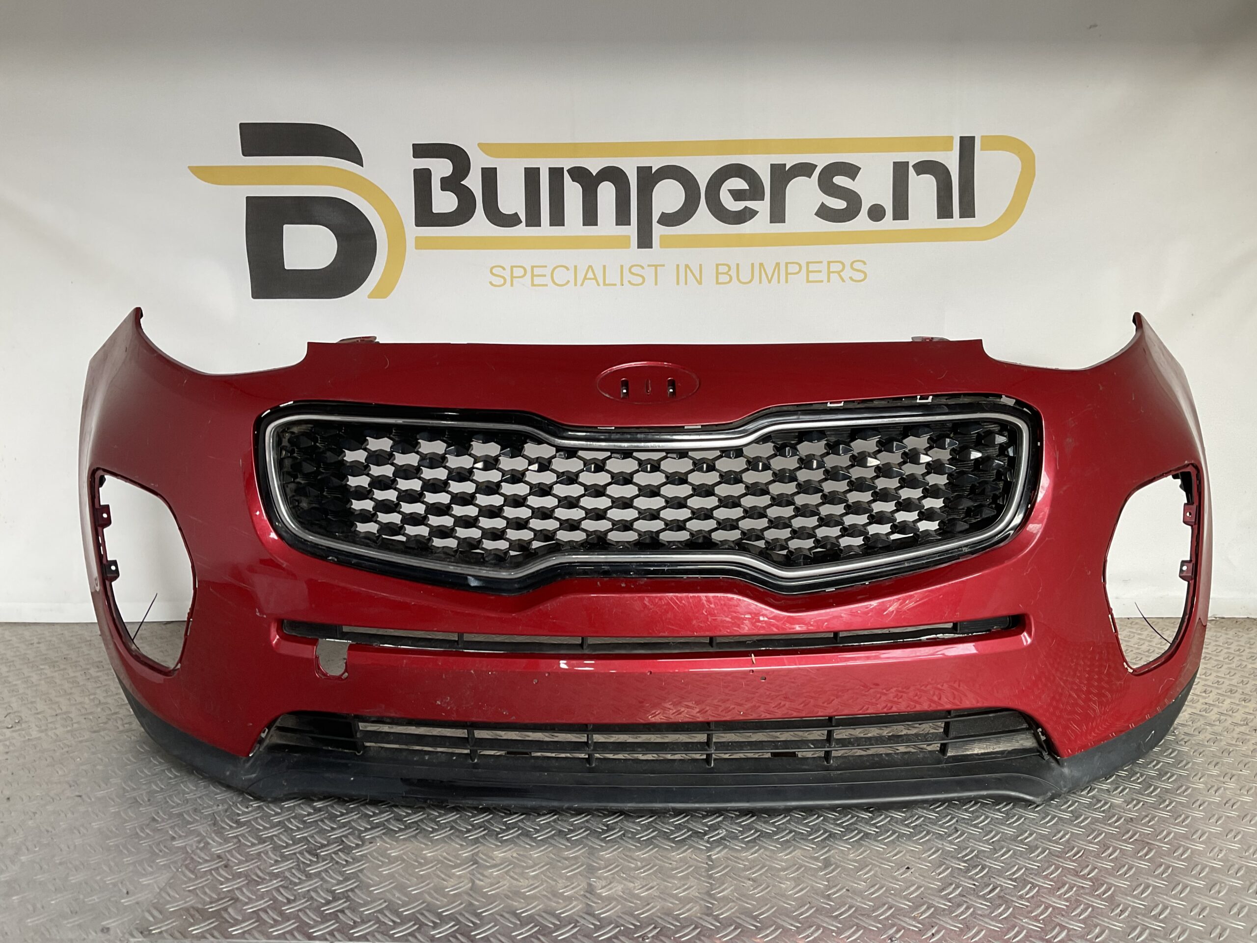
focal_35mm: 29
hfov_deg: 61.7
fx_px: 1053
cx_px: 628
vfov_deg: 48.2
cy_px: 472
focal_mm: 3
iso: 32
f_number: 1.8
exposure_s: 1/120
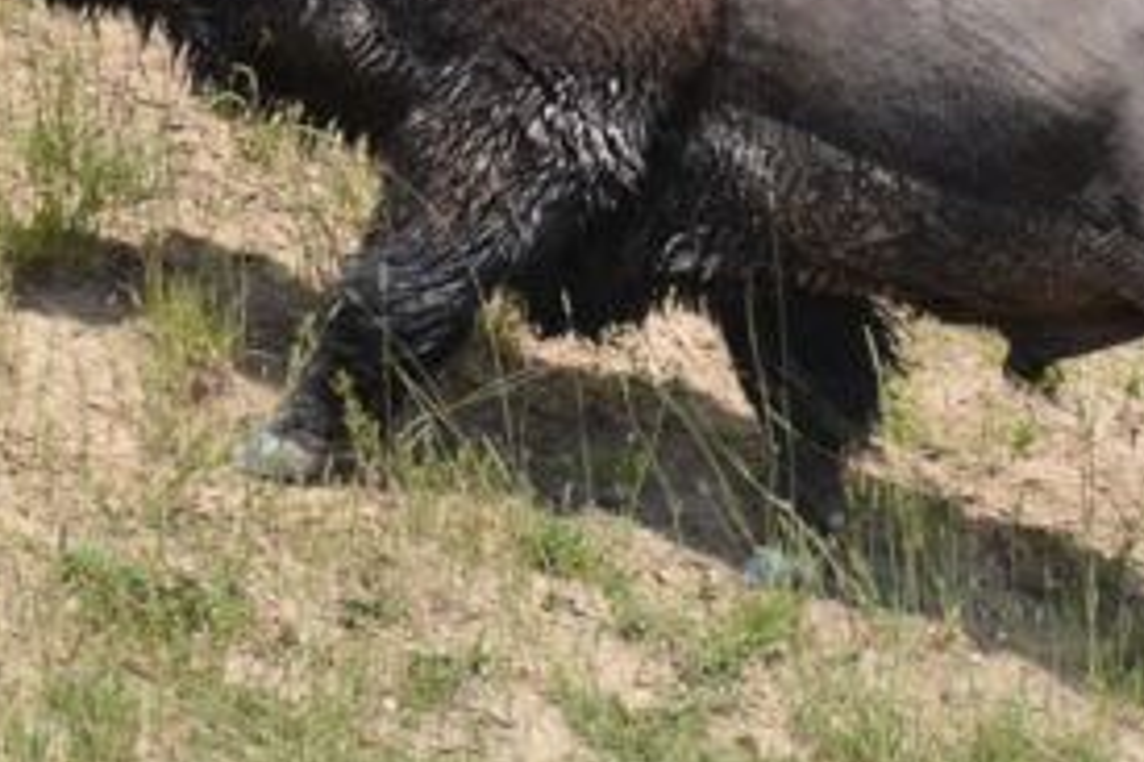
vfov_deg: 2.0
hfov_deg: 3.0
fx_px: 22135
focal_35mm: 697
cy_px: 81
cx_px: 612
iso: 200
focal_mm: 200
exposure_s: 1/640
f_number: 6.3
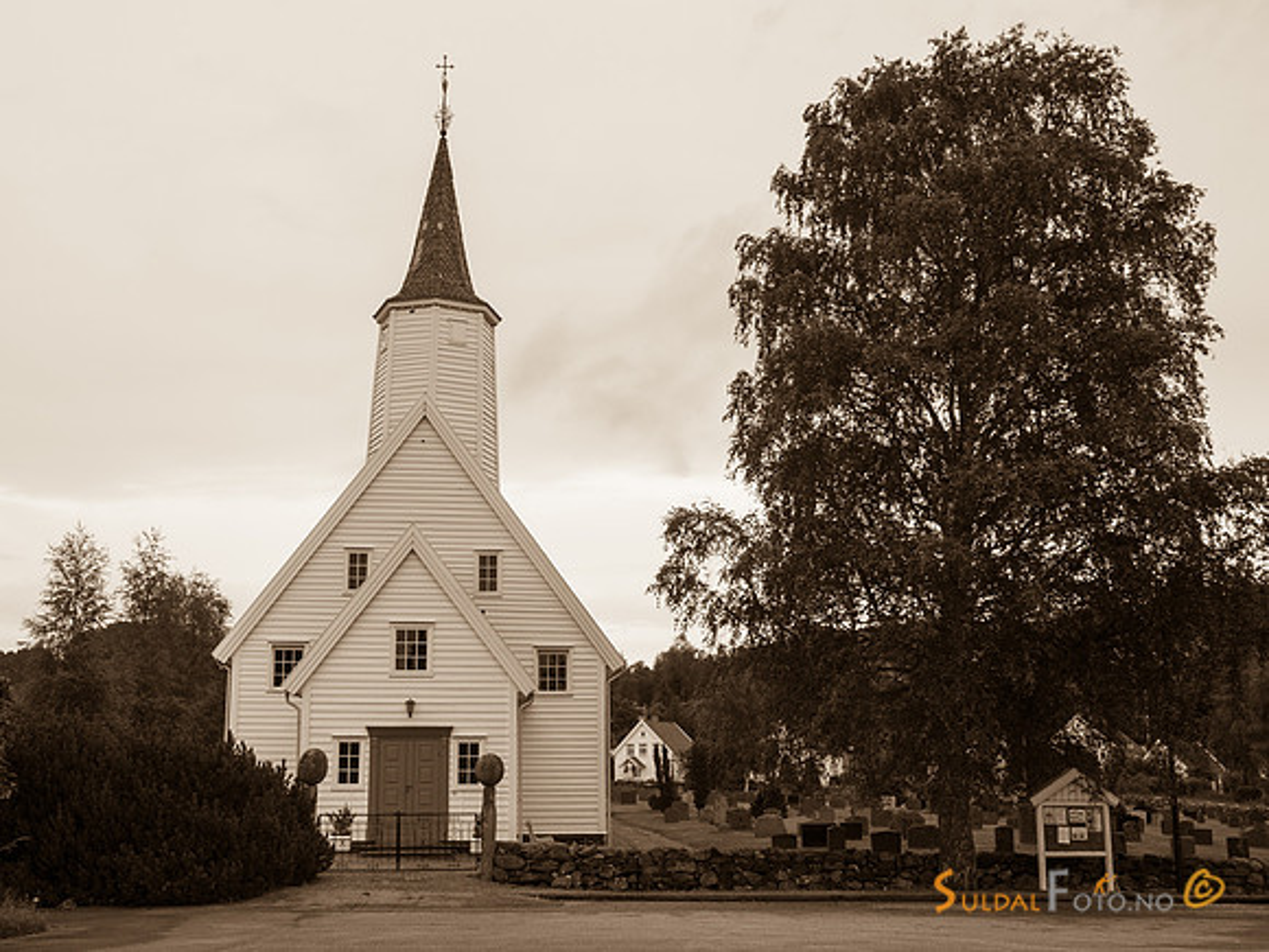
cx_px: 577
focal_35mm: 37
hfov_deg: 50.7
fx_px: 1338
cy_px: 485
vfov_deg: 39.1
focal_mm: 22
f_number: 10
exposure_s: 1/6
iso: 100
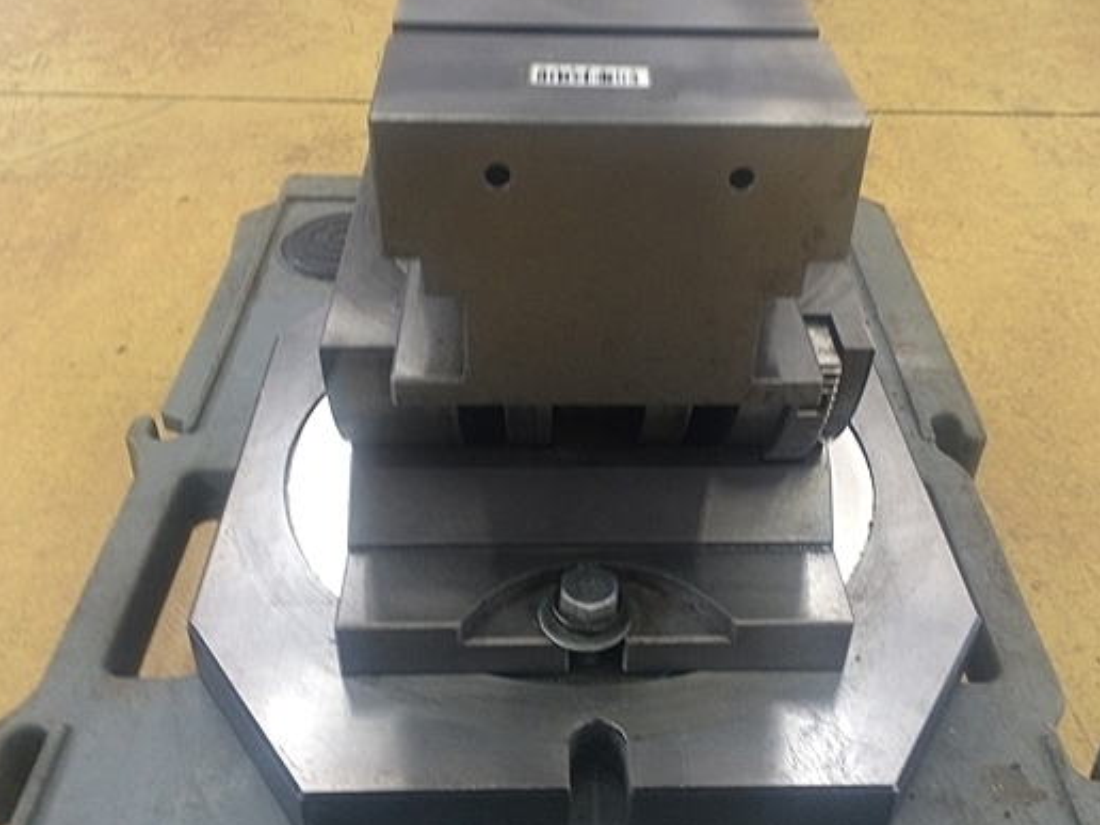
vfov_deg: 39.6
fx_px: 1144
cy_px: 392
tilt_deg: -35.3
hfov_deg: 51.3
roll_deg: -3.3
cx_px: 595
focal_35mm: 36
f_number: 2.2
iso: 125
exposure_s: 1/30
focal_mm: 4.15
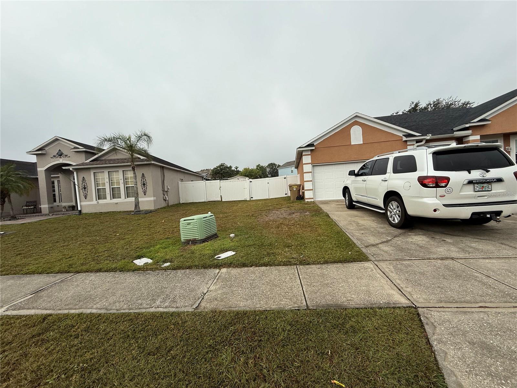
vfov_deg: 85.7
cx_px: 258
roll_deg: +1.8
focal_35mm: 14
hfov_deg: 102.1
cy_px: 194
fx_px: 209
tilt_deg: -1.2
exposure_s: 1/1497
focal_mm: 2.22
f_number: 2.2
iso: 50
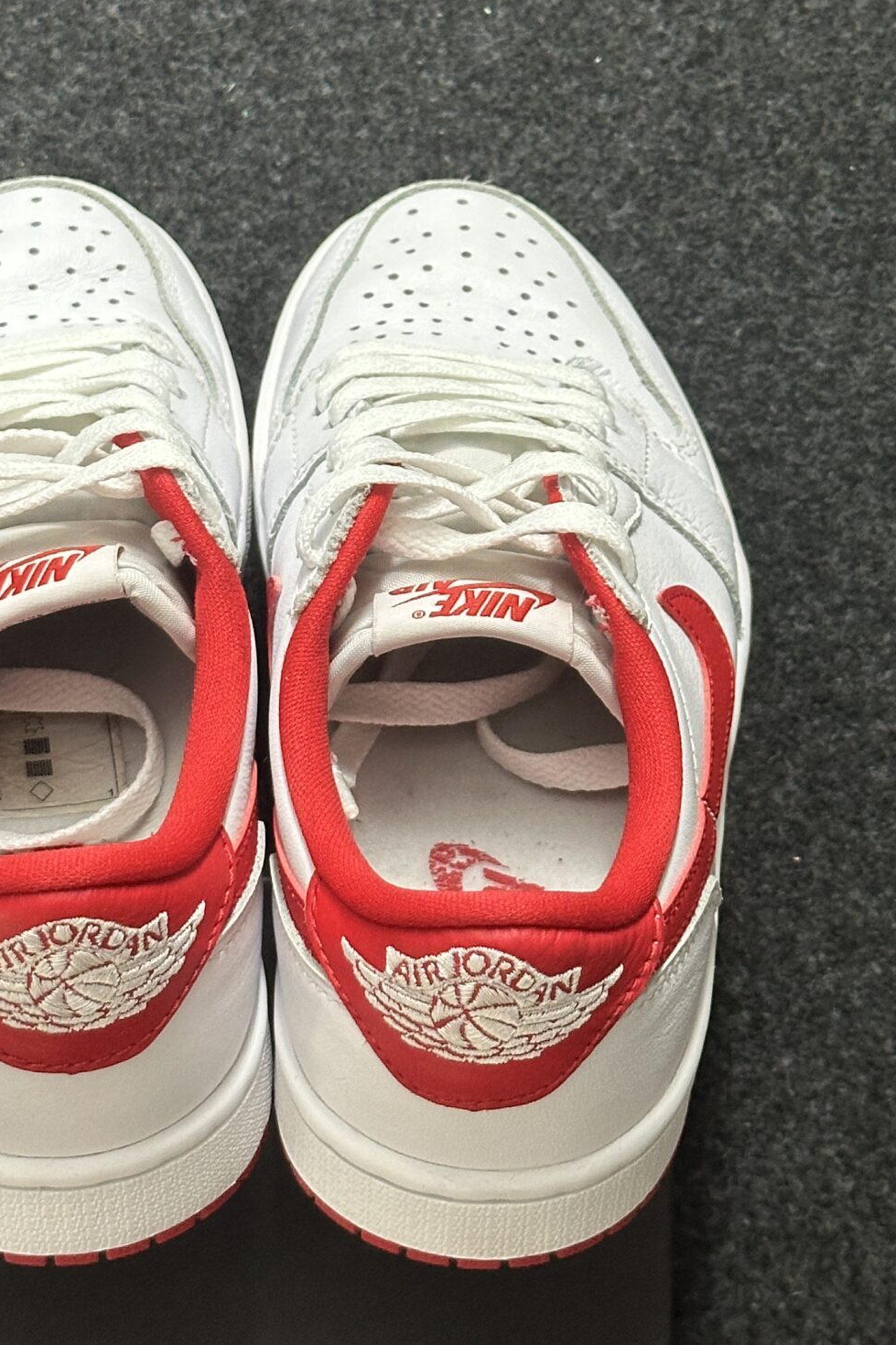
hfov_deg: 15.7
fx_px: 3249
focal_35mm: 87
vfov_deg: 23.3
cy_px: 501
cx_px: 325
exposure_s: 1/34
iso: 320
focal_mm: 6.86
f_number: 1.78
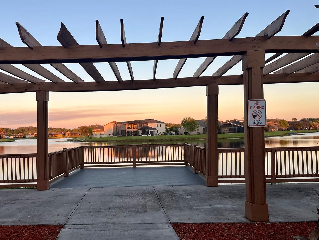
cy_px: 127
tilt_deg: +1.6
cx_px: 127
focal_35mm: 32
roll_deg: +1.7
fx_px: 295
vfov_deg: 44.1
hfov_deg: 56.4
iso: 50
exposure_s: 1/412
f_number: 1.6
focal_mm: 5.1
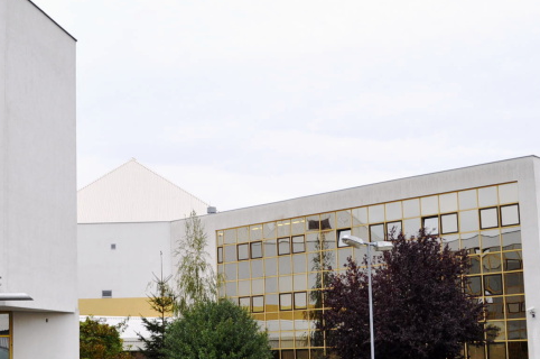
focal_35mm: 56
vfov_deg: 23.9
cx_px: 232
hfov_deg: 35.6
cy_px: 266
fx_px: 839
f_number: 7.1
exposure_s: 1/160
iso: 400
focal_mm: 20
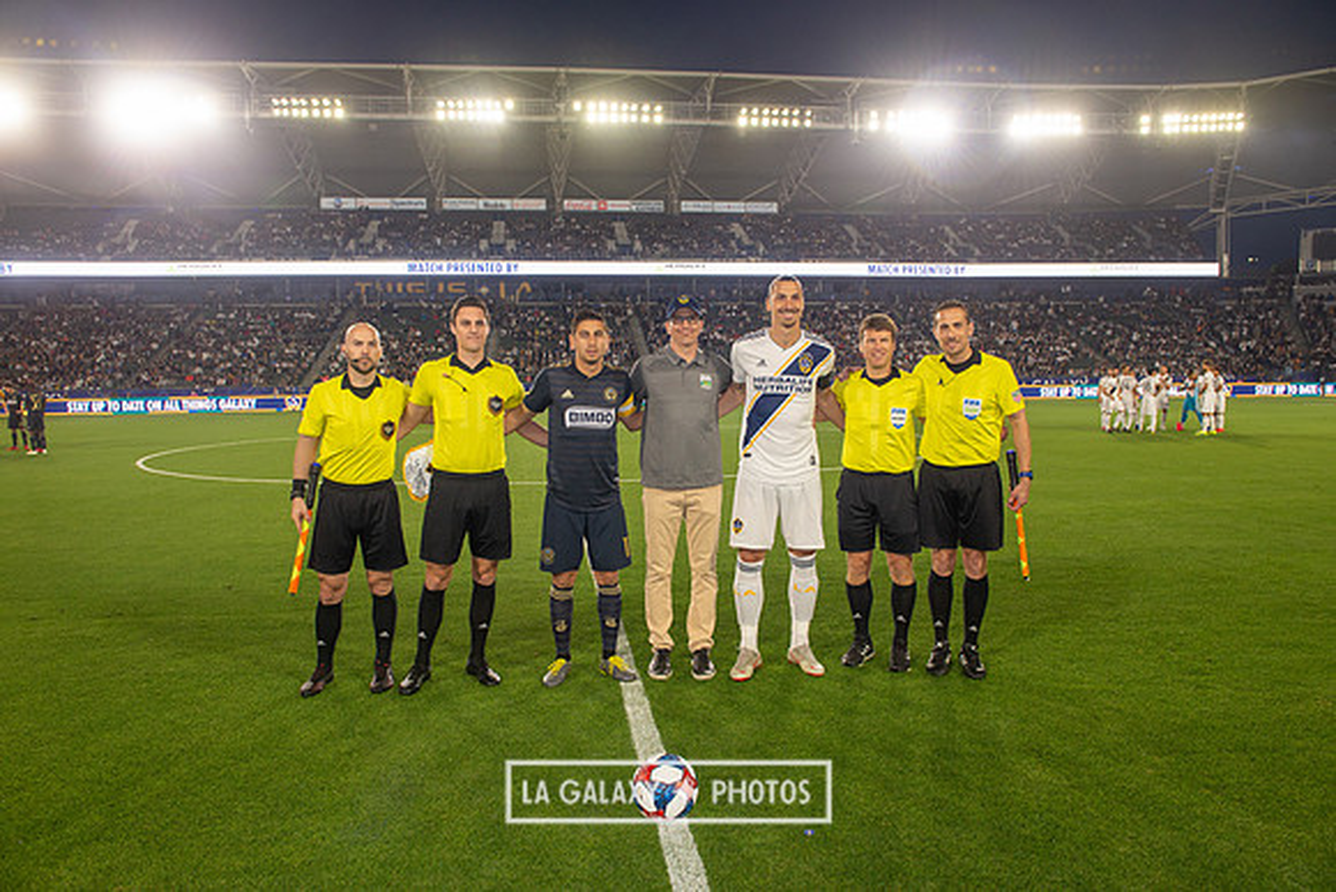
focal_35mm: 26
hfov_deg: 69.4
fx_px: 965
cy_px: 446
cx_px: 668
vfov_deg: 49.6
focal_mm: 26
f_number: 6.3
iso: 640
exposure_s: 1/160
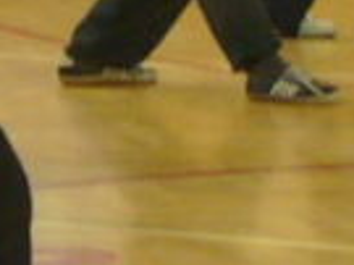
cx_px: -3
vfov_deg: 3.0
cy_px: -255
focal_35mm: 500
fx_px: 5109
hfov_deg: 4.0
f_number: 3
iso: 100
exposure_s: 1/20
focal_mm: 7.9
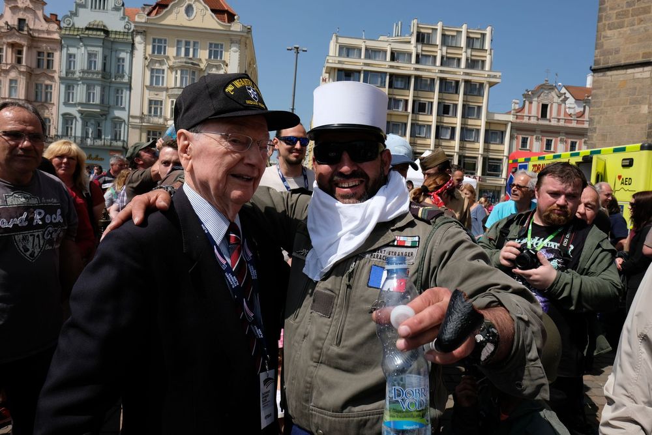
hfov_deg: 73.7
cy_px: 218
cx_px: 326
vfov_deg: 53.1
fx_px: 435
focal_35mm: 24
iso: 200
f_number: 9
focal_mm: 16
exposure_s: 1/400
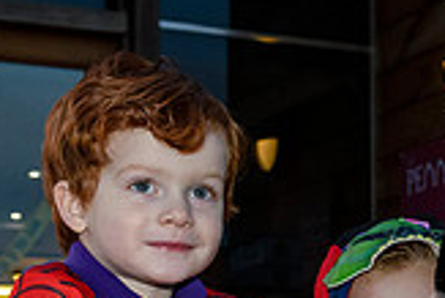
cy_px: 406
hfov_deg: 13.8
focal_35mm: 139
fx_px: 1720
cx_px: 666
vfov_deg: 9.7
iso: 1600
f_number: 5
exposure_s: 1/80
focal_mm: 26
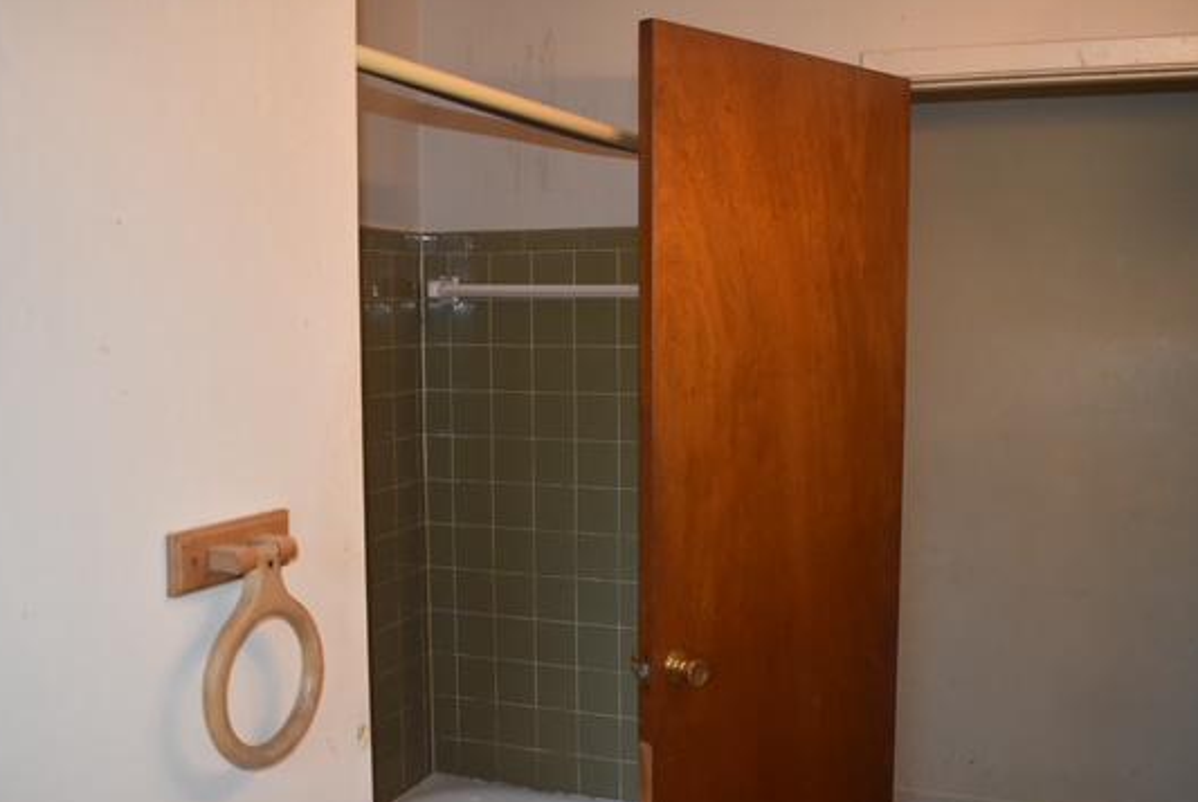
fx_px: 1200
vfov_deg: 36.9
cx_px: 650
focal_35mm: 36
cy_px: 454
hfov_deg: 53.0
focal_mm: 20
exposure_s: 1/125
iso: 1400
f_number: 3.8
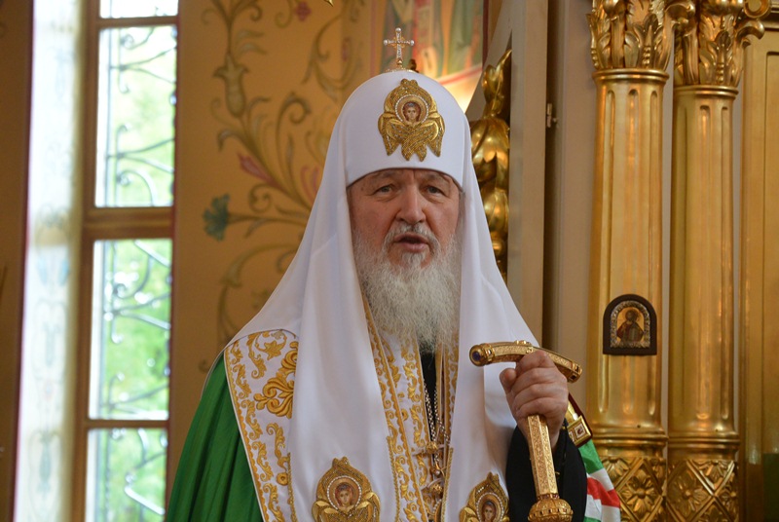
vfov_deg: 9.6
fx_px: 3099
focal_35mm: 143
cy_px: 261
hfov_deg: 14.3
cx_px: 390
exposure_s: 1/60
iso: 400
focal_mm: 53.1
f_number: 4.2
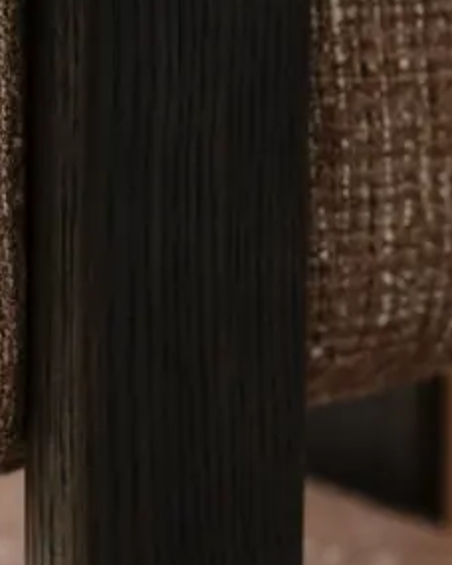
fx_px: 5619
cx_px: -71
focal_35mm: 336
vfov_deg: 5.8
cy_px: 155
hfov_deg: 4.6
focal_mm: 85
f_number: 4
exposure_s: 1/60
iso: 320
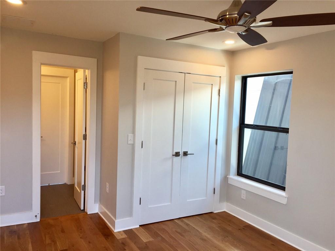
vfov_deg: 48.2
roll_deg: -3.6
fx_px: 281
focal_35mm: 29
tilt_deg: -3.7
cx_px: 168
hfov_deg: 61.7
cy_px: 126
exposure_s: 1/60
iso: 40
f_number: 2.2
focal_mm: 4.15
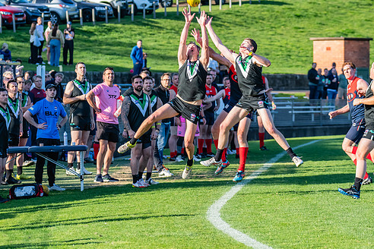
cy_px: 93
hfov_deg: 8.3
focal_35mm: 249
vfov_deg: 5.5
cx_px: 217
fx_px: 2587
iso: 800
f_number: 5.6
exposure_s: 1/1600
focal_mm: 170
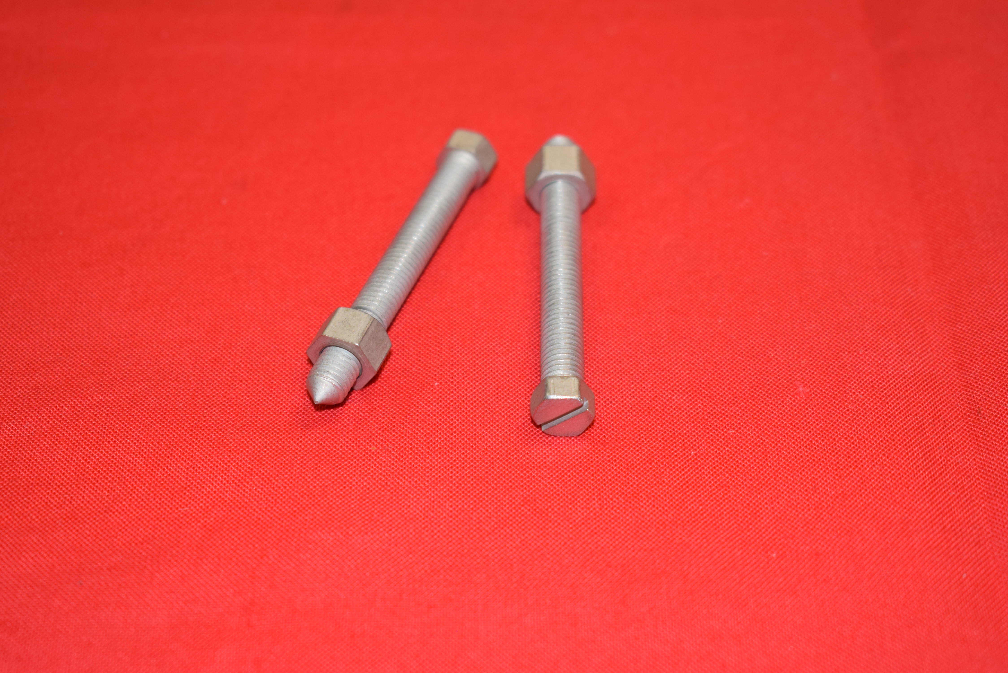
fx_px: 2100
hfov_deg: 27.0
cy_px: 336
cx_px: 504
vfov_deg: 18.2
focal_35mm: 75
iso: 800
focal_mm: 50
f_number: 5.6
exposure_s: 1/100
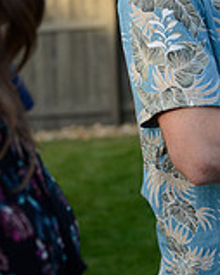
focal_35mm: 133
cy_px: 67
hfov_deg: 11.5
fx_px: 1084
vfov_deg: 14.4
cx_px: 208
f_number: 3.5
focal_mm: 50
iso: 400
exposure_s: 1/640
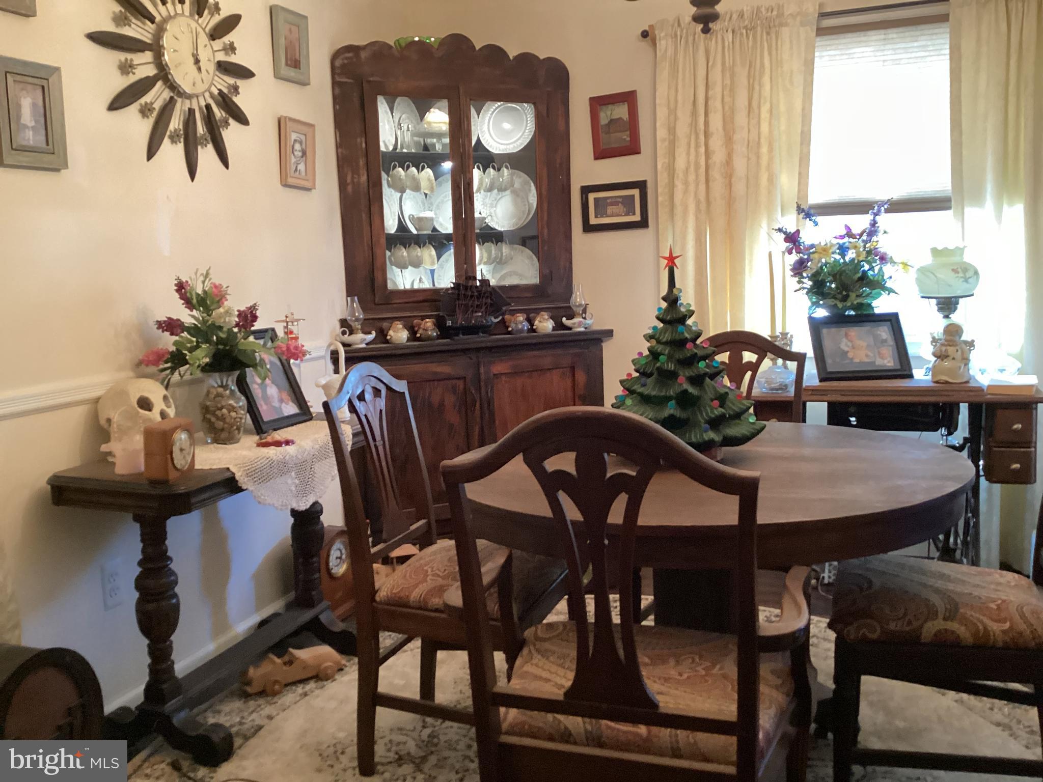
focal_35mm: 31
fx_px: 934
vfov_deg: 45.4
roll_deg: +1.7
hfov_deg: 58.4
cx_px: 522
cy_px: 391
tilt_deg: -8.2
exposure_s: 1/40
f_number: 2.4
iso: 250
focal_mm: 3.3
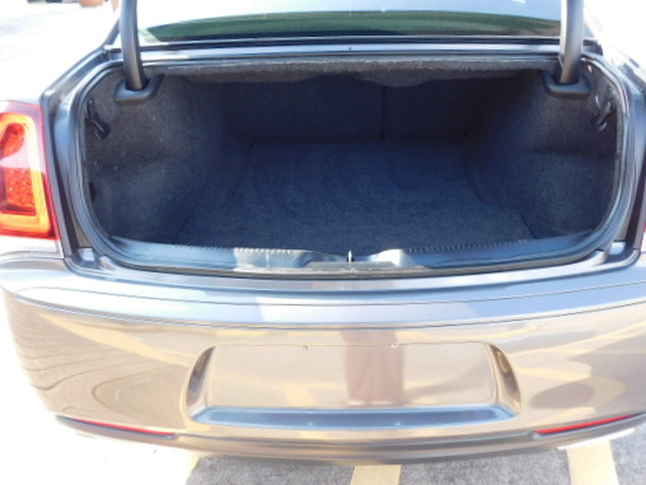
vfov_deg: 48.0
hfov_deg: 61.5
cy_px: 200
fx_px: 541
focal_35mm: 29
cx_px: 355
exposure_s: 1/100
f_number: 3
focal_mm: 4
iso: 125
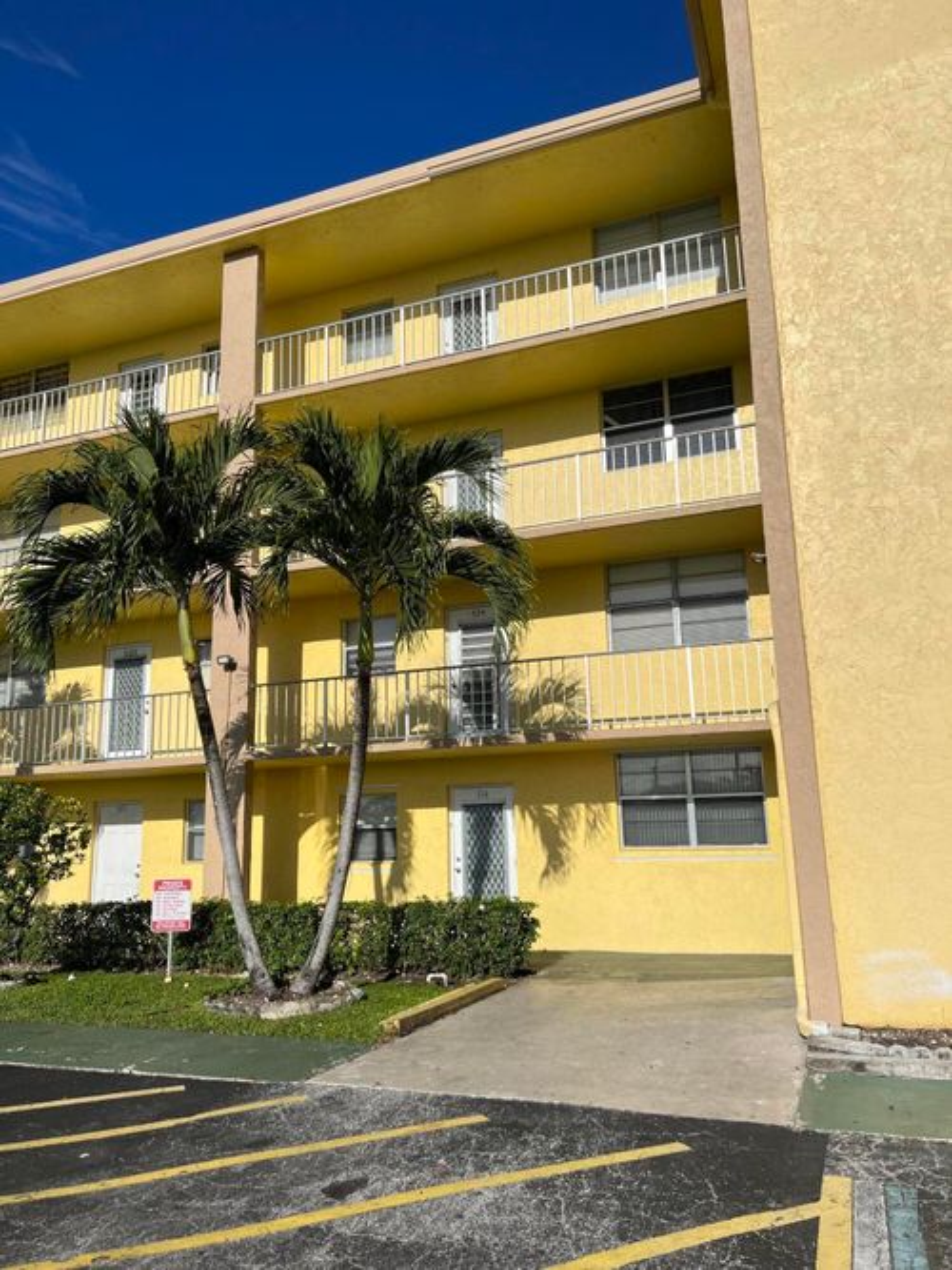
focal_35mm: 26
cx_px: 476
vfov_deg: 67.3
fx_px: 954
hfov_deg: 53.0
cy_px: 635
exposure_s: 1/10309
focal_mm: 5.7
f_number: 1.5
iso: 50
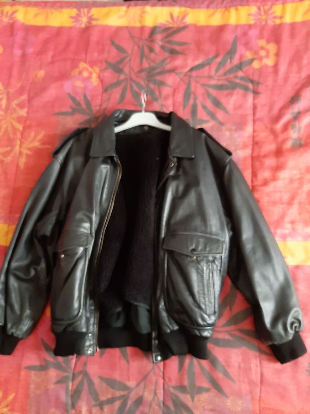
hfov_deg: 51.4
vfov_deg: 65.3
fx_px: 322
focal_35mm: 27
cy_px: 207
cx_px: 155
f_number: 1.7
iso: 800
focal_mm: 3.93
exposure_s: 1/20
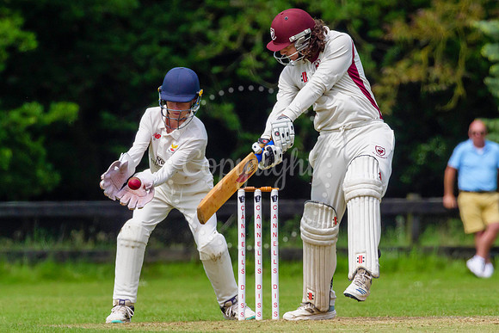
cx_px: 249
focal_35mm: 955
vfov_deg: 1.4
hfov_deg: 2.2
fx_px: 13244
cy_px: 162
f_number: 5.6
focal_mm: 400
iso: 800
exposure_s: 1/4000
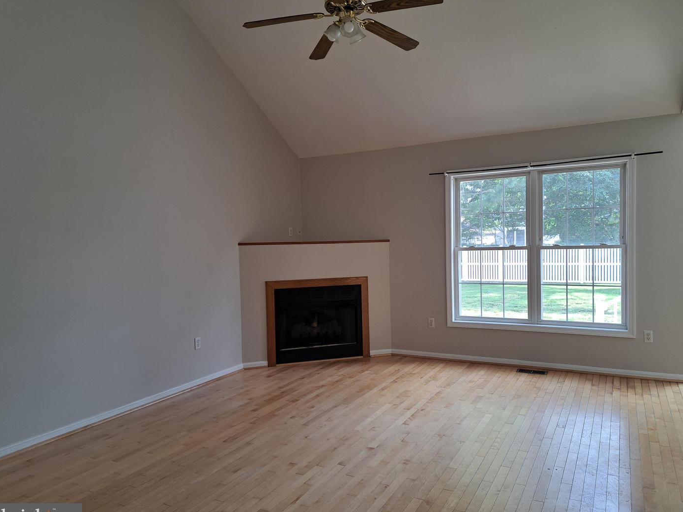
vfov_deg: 54.9
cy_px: 265
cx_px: 351
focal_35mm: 25
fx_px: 493
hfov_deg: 69.4
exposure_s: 1/60
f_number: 1.8
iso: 50
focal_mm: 5.23
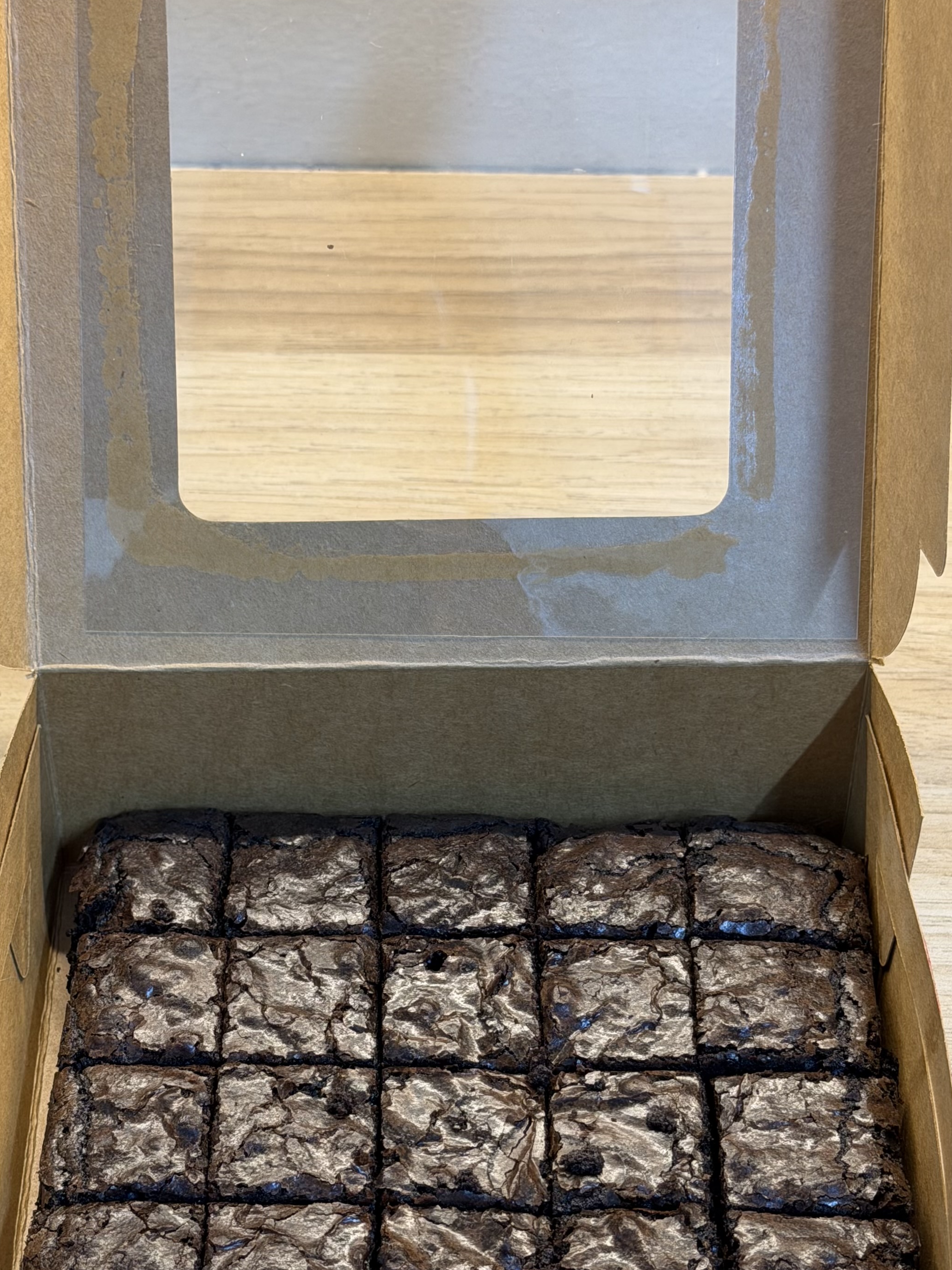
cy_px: 774
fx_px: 2531
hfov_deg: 21.3
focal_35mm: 69
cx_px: 473
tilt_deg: -47.4
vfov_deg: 28.1
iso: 80
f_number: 1.78
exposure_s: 1/50
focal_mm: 6.76
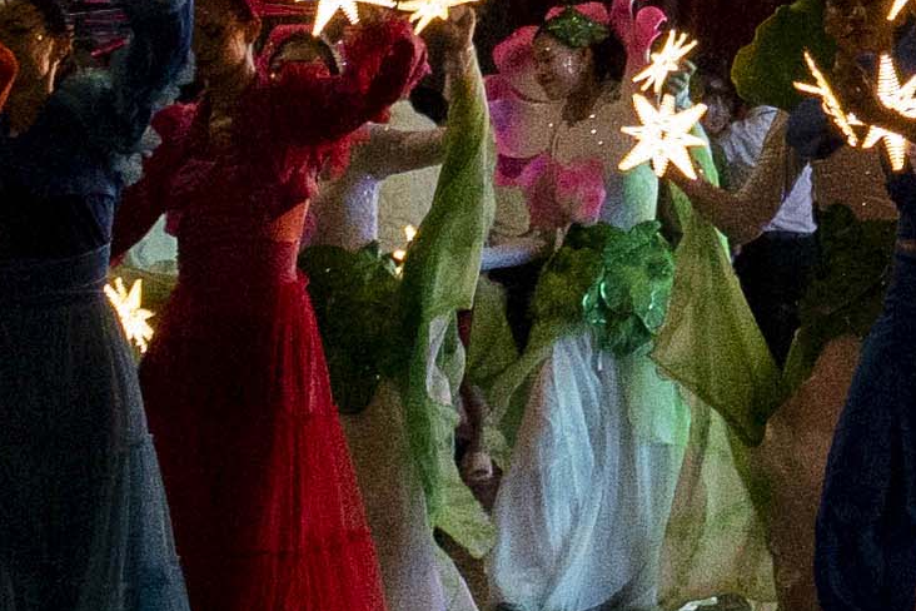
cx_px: 2172
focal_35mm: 422
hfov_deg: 4.8
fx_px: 10737
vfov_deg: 3.3
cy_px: -215
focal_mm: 45
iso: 2500
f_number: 4
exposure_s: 1/250
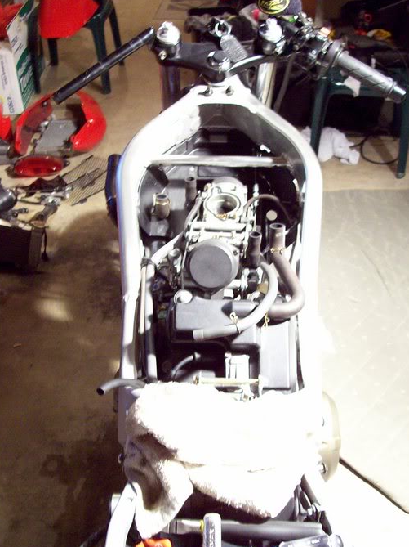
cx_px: 233
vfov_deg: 43.9
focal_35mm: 43
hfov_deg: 33.5
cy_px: 283
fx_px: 678
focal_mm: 6
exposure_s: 1/5.21
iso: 160
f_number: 2.7
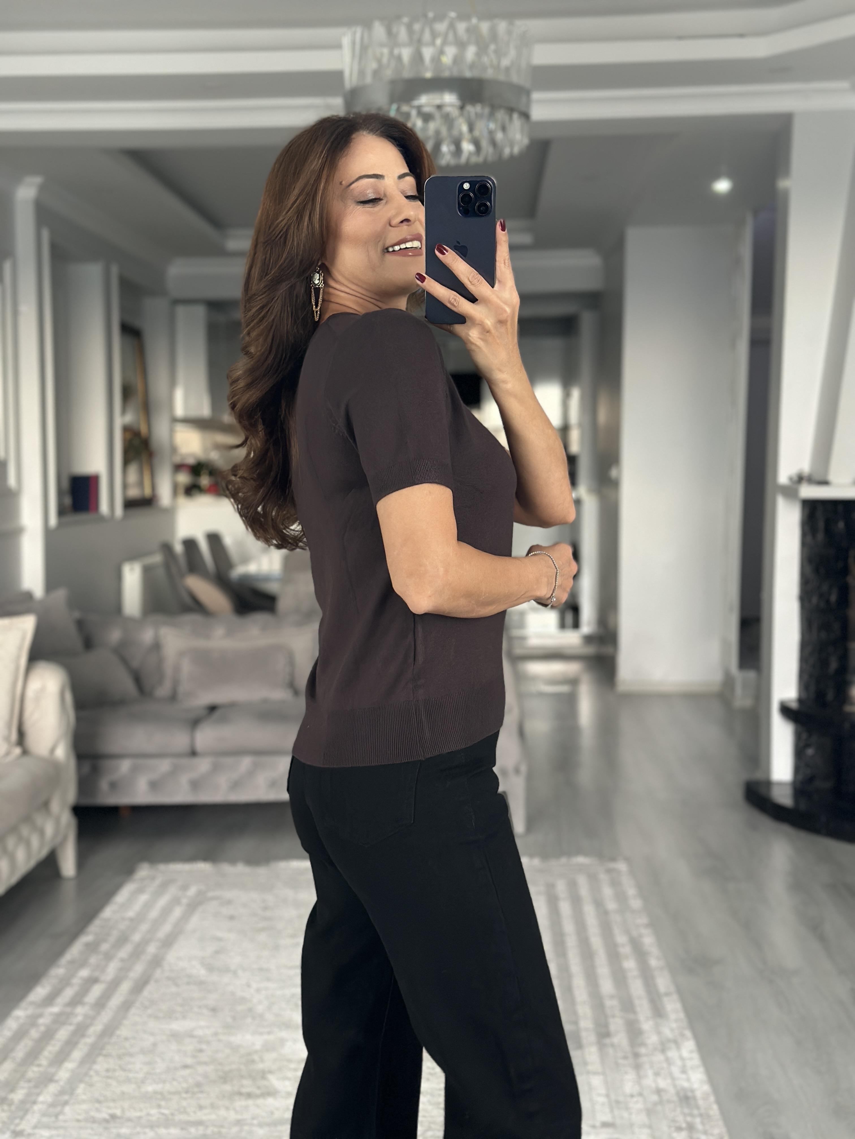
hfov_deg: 30.3
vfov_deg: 39.7
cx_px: 428
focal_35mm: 48
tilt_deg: -21.6
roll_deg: +0.1
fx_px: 1581
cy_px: 570
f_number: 1.78
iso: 200
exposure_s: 1/60
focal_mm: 6.86
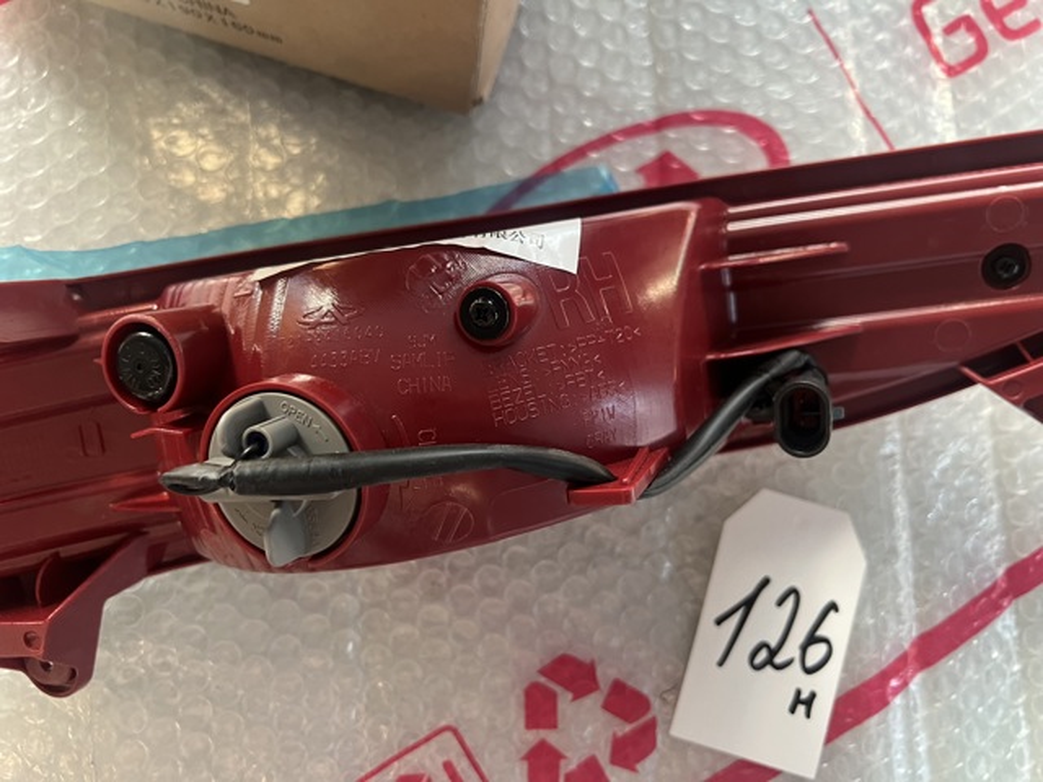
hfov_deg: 67.3
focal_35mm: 26
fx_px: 783
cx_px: 522
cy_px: 391
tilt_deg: -84.4
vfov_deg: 53.1
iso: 320
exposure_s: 1/60
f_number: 1.5
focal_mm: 5.7
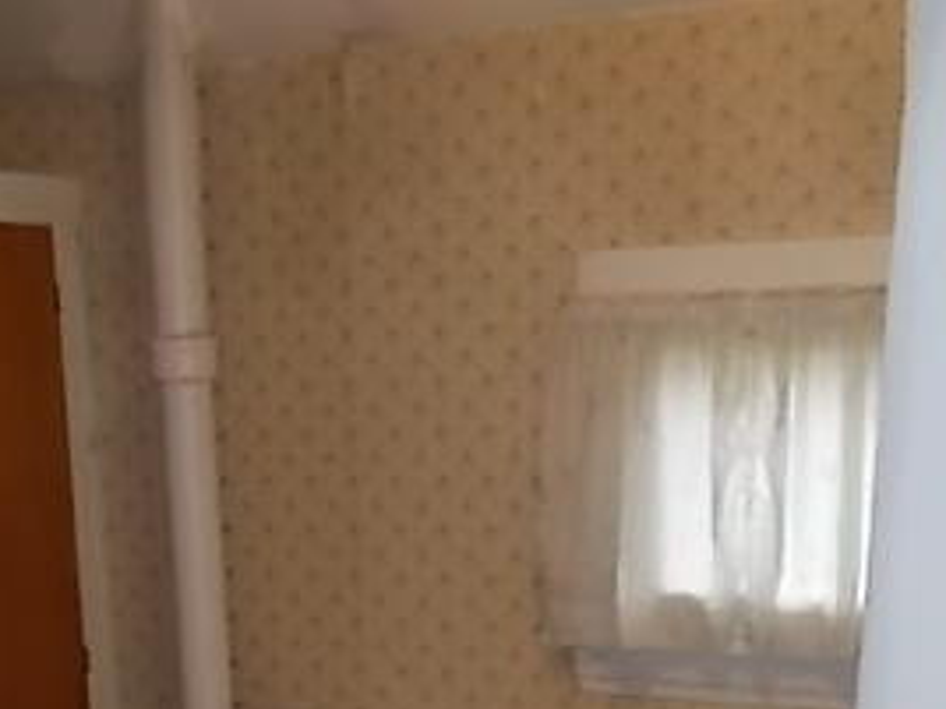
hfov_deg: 31.2
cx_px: 441
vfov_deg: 21.9
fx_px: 1694
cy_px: 843
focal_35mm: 62
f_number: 3.2
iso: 200
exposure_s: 1/25
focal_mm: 4.6
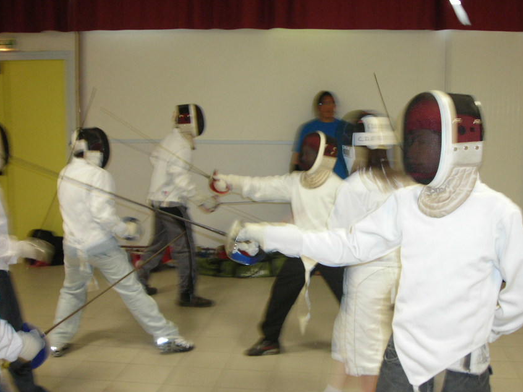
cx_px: 298
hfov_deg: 41.2
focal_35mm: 46
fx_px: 695
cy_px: 229
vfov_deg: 31.4
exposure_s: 1/9.8
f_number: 3.2
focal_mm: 6.3
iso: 200
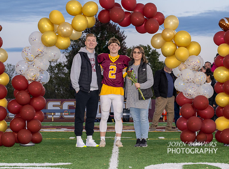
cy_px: 83
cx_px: 138
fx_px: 835
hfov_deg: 15.6
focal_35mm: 127
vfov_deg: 11.5
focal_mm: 70
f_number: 4.5
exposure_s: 1/200
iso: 1000
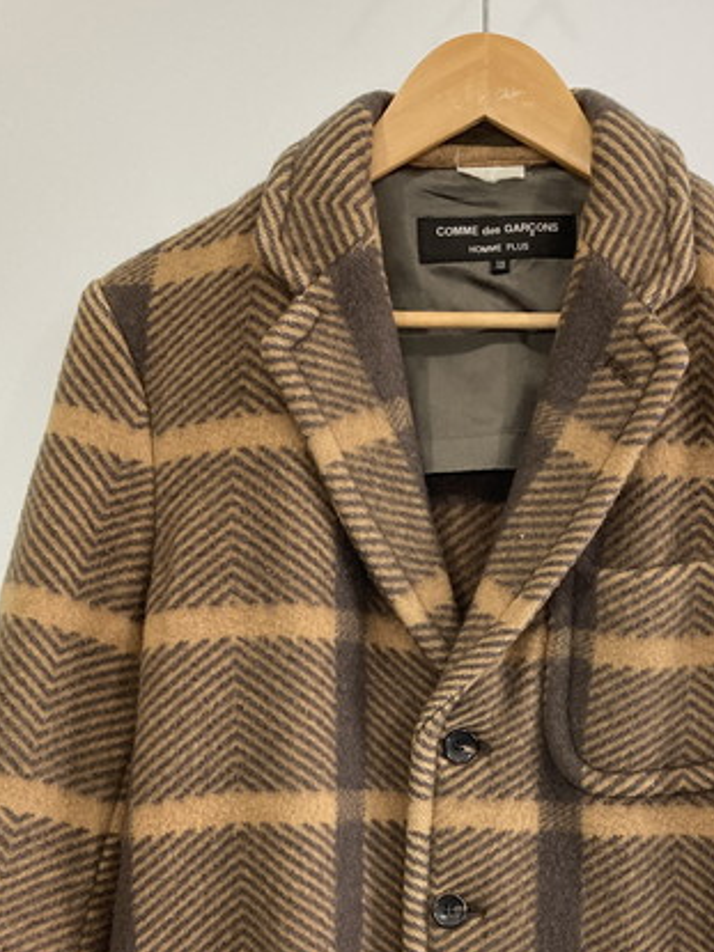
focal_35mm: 54
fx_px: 1486
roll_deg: -1.1
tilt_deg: -21.9
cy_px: 748
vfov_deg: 34.6
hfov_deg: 26.8
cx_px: 491
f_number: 1.8
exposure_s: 1/50
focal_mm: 3.99
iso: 125
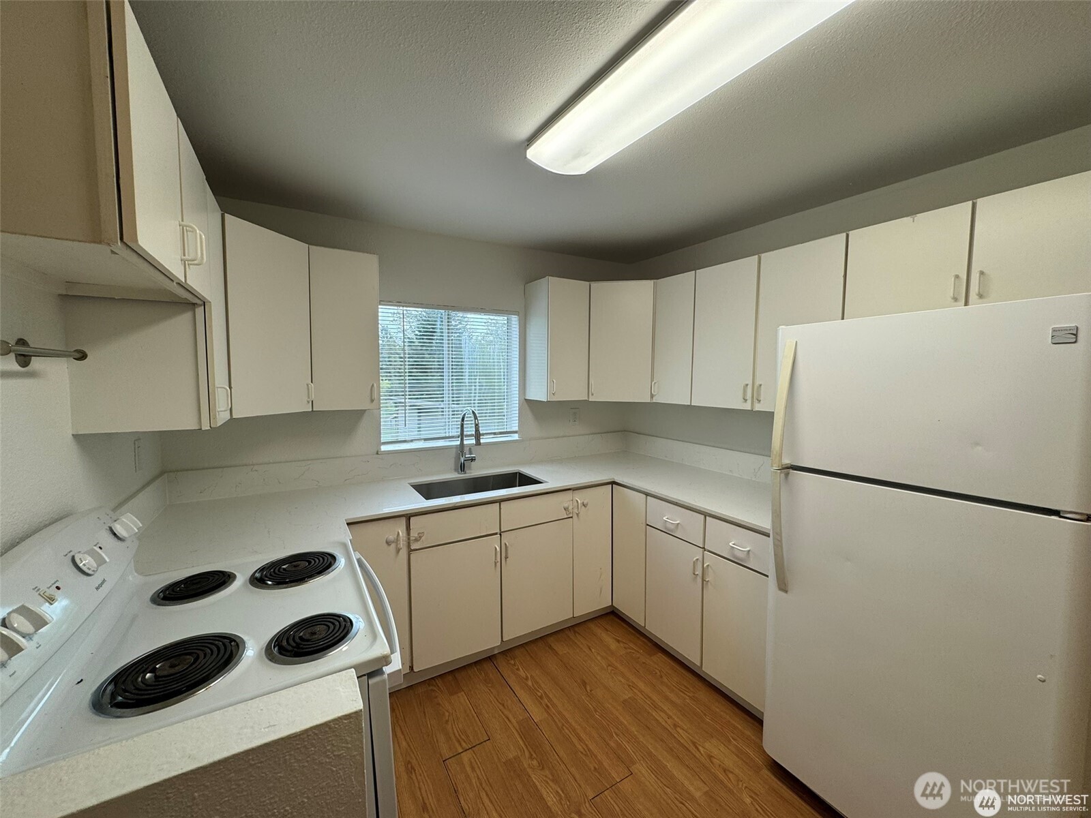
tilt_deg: -4.7
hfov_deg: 102.1
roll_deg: -0.4
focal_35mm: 14
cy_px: 409
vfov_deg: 85.7
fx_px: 441
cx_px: 546
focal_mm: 2.22
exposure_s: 1/120
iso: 50
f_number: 2.2
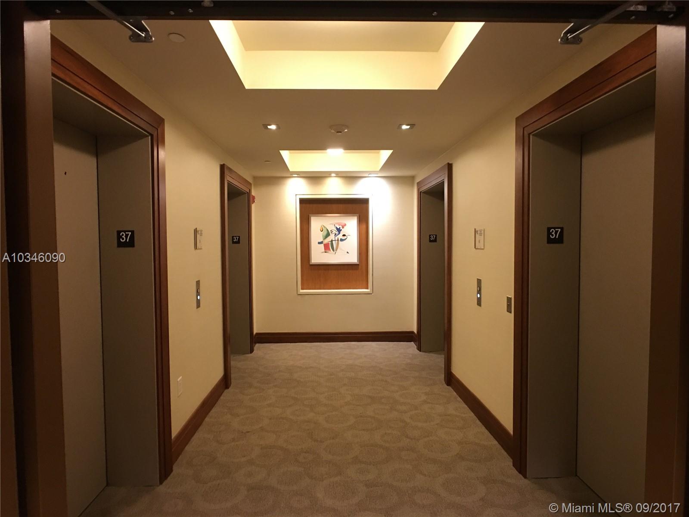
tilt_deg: -1.5
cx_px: 344
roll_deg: -0.6
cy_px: 258
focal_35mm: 29
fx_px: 577
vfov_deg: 48.2
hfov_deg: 61.7
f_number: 2.2
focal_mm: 4.15
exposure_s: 1/4
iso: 50
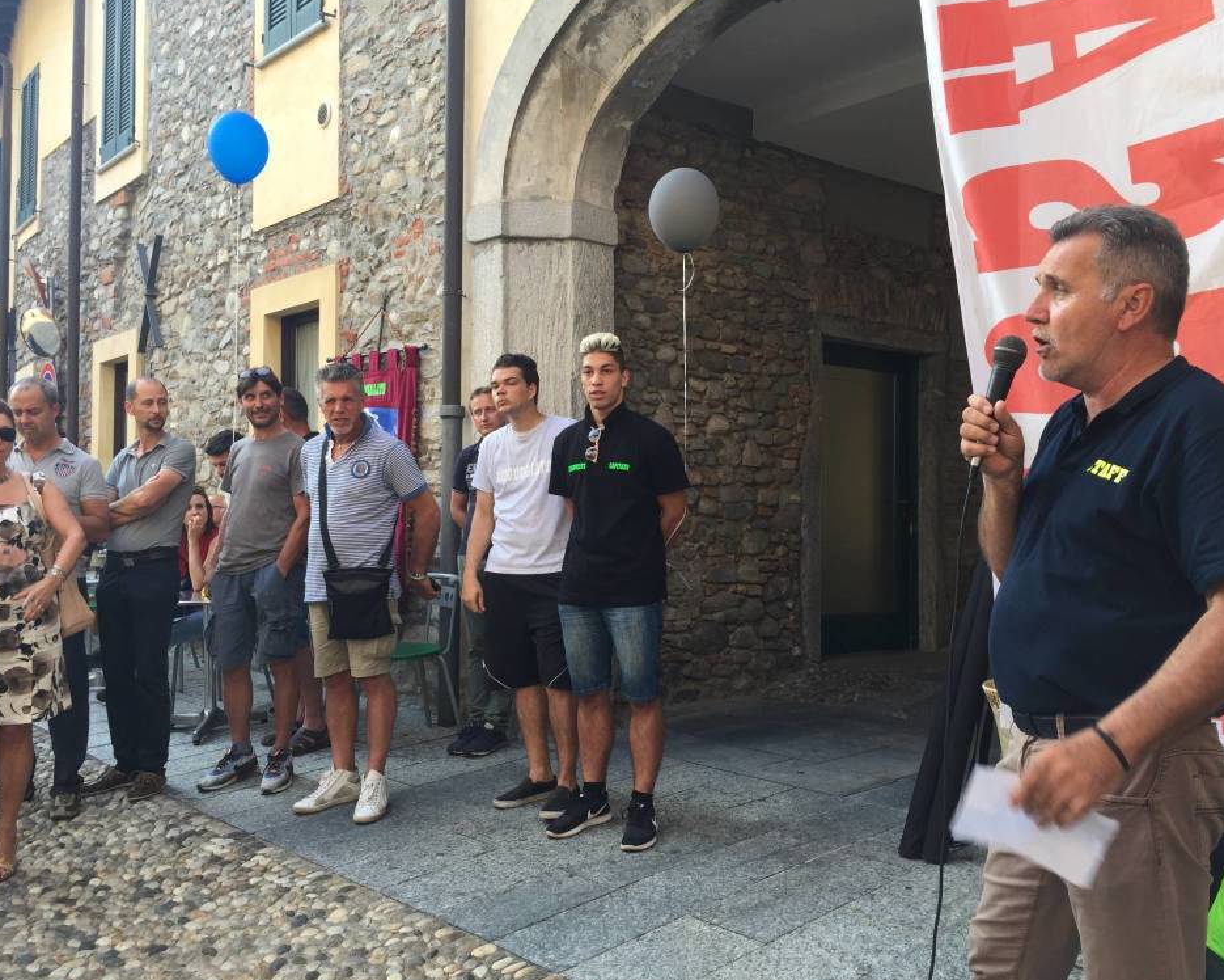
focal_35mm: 31
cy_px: 486
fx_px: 1123
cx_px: 641
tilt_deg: +1.8
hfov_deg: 57.2
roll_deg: -1.7
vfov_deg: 47.1
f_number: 2.2
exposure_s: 1/100
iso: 32
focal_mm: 4.15
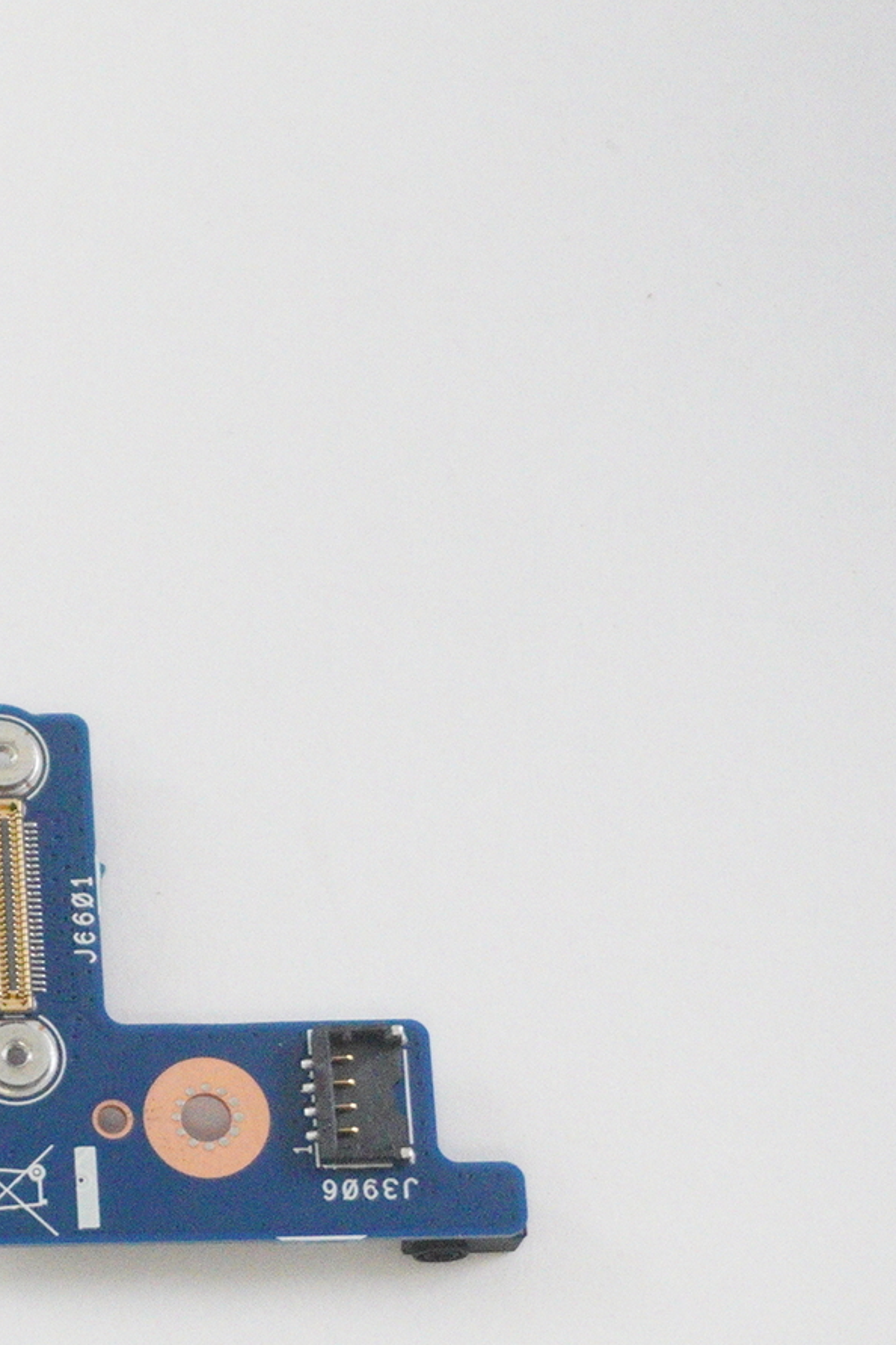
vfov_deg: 14.3
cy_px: 1042
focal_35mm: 143
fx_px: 5338
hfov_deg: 9.2
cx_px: -706
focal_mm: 34
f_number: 5.6
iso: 5000
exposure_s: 1/250
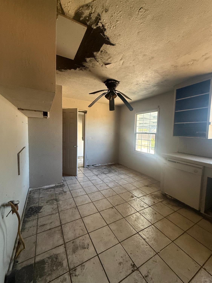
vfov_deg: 102.1
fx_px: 114
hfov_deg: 85.7
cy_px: 142
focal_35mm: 14
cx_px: 106
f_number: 2.2
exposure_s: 1/93
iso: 400
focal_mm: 2.22
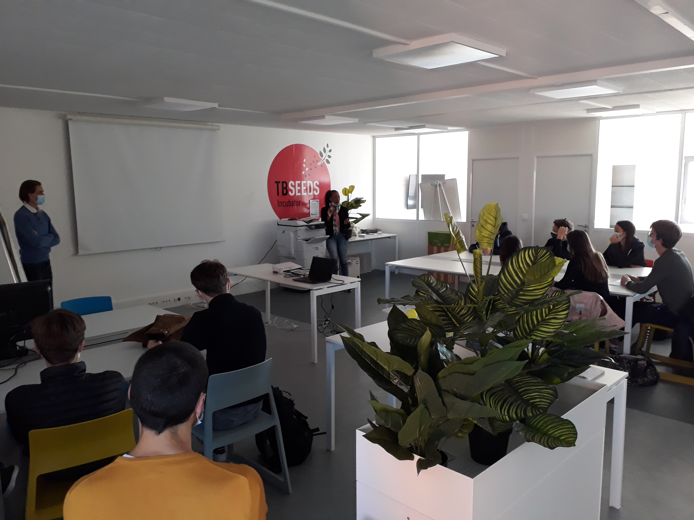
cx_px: 347
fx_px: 541
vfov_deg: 51.4
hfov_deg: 65.3
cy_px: 260
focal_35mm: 27
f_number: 1.9
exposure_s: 1/25
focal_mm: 3.6
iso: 200
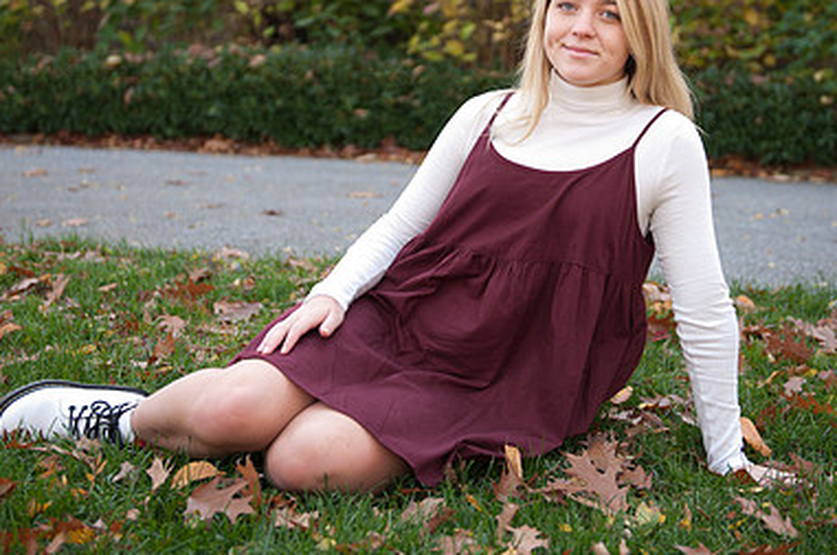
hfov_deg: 30.1
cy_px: 175
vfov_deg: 20.2
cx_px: 442
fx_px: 1556
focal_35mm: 67
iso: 100
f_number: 2.8
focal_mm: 44
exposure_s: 1/100
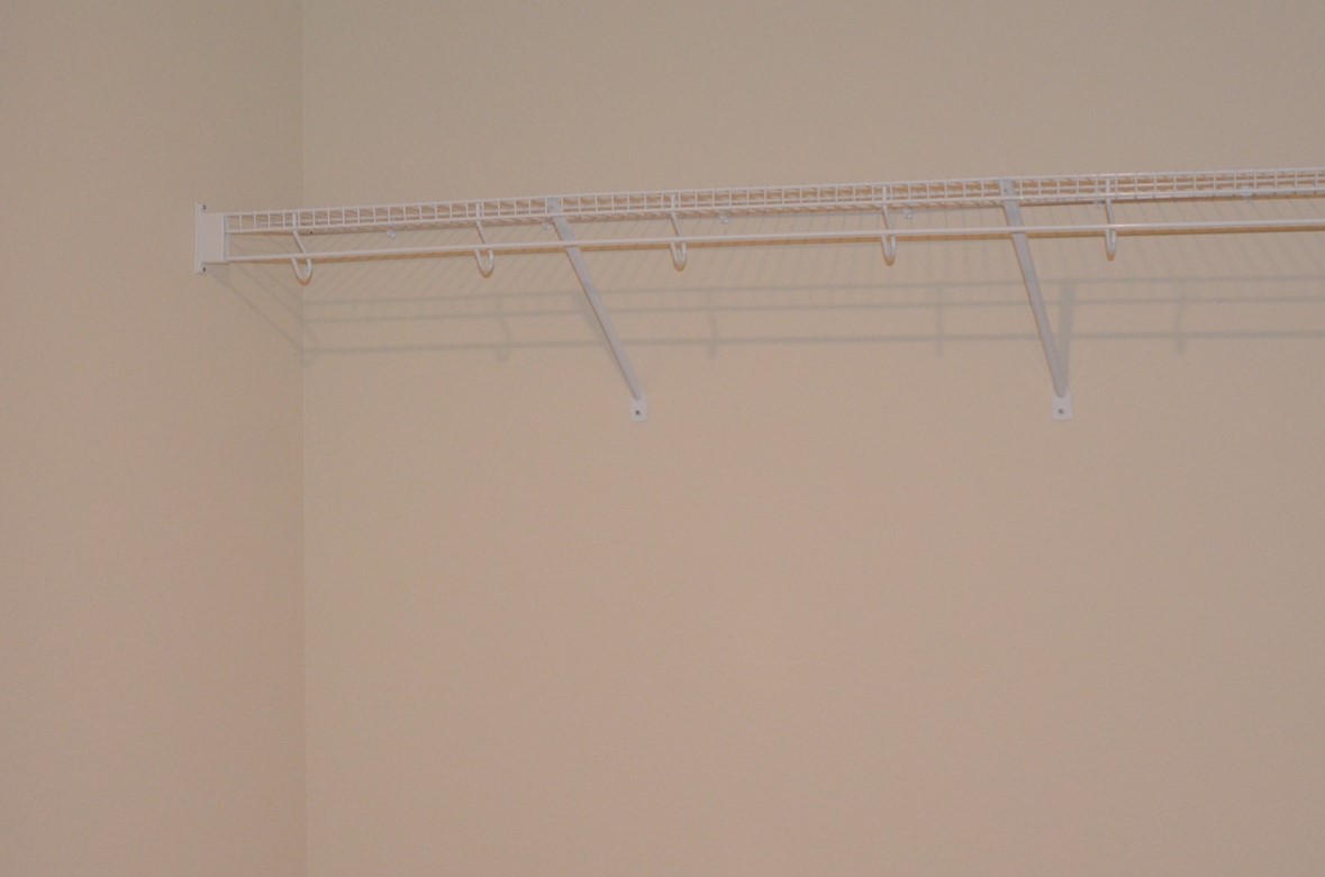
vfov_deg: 22.1
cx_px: 667
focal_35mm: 61
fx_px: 2241
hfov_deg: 32.9
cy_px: 559
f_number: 3.8
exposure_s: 1/60
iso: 800
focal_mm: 22
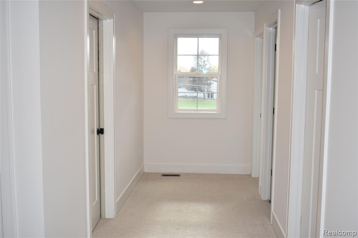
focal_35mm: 40
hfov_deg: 47.9
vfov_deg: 33.0
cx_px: 179
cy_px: 119
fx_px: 403
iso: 320
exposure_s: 1/200
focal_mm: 27
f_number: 5
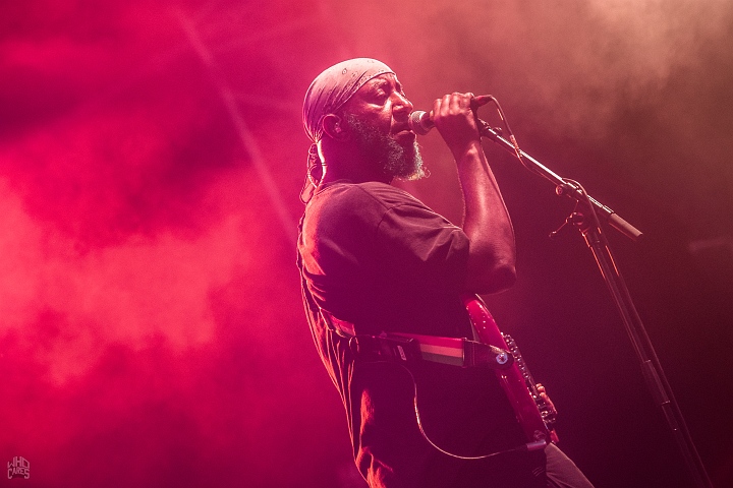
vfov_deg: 6.1
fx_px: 4581
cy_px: 244
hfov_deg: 9.1
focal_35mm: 225
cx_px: 366
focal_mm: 150
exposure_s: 1/100
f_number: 2.8
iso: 640
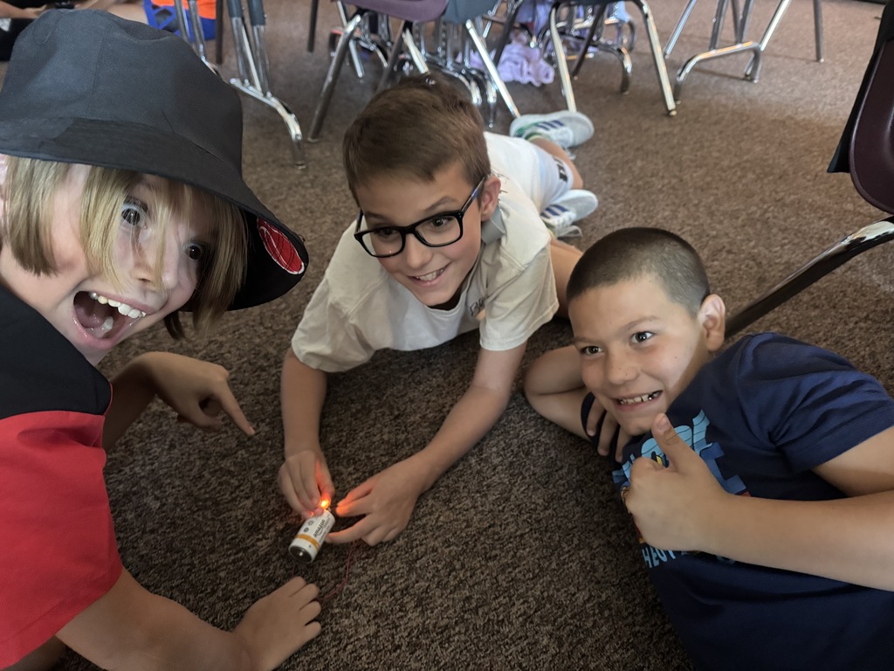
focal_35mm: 24
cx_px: 447
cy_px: 336
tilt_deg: -36.7
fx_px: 620
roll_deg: +0.2
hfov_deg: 71.6
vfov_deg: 56.8
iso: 1600
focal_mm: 6.76
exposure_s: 1/30
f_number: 1.78
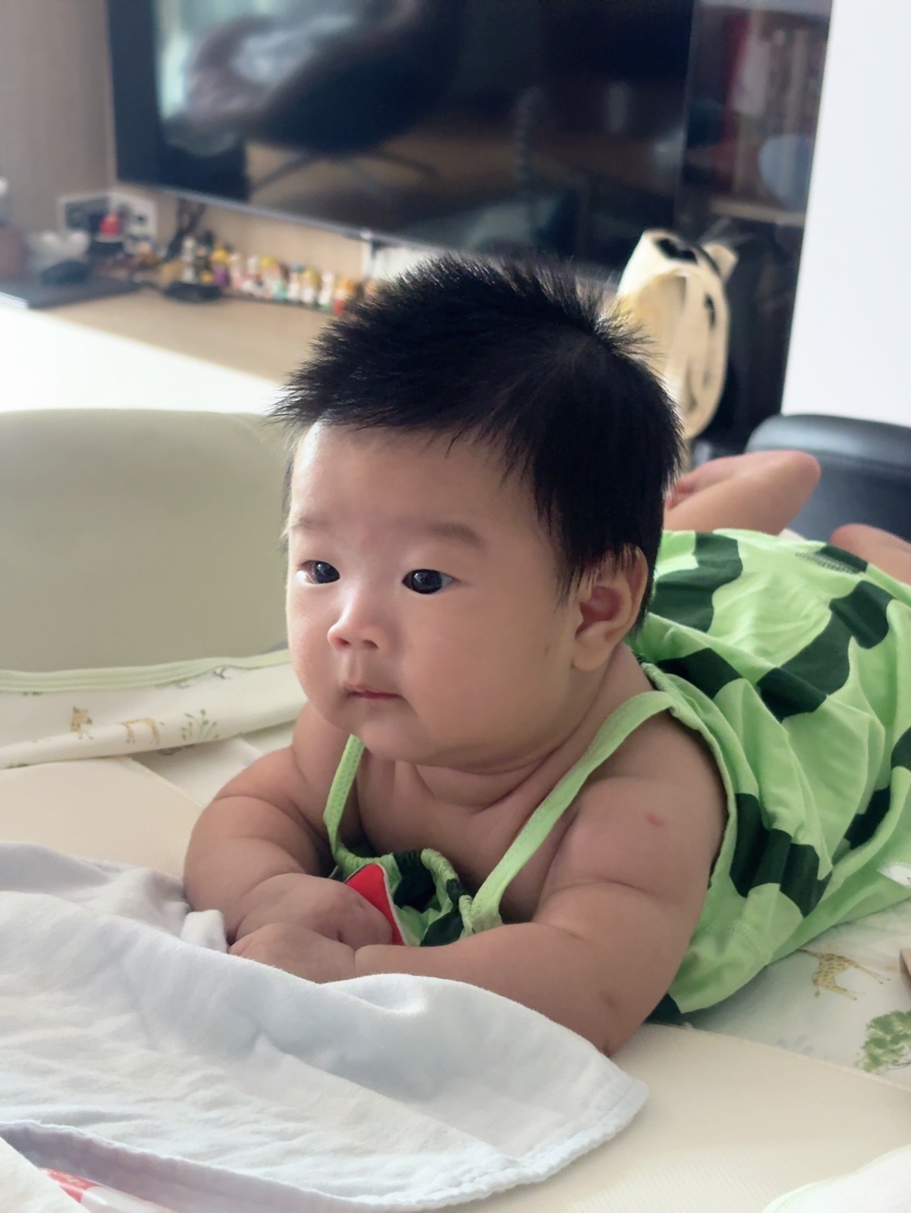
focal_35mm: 51
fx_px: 1789
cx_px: 456
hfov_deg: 28.6
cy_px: 606
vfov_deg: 37.5
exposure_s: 1/30
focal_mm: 5.96
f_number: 1.6
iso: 320
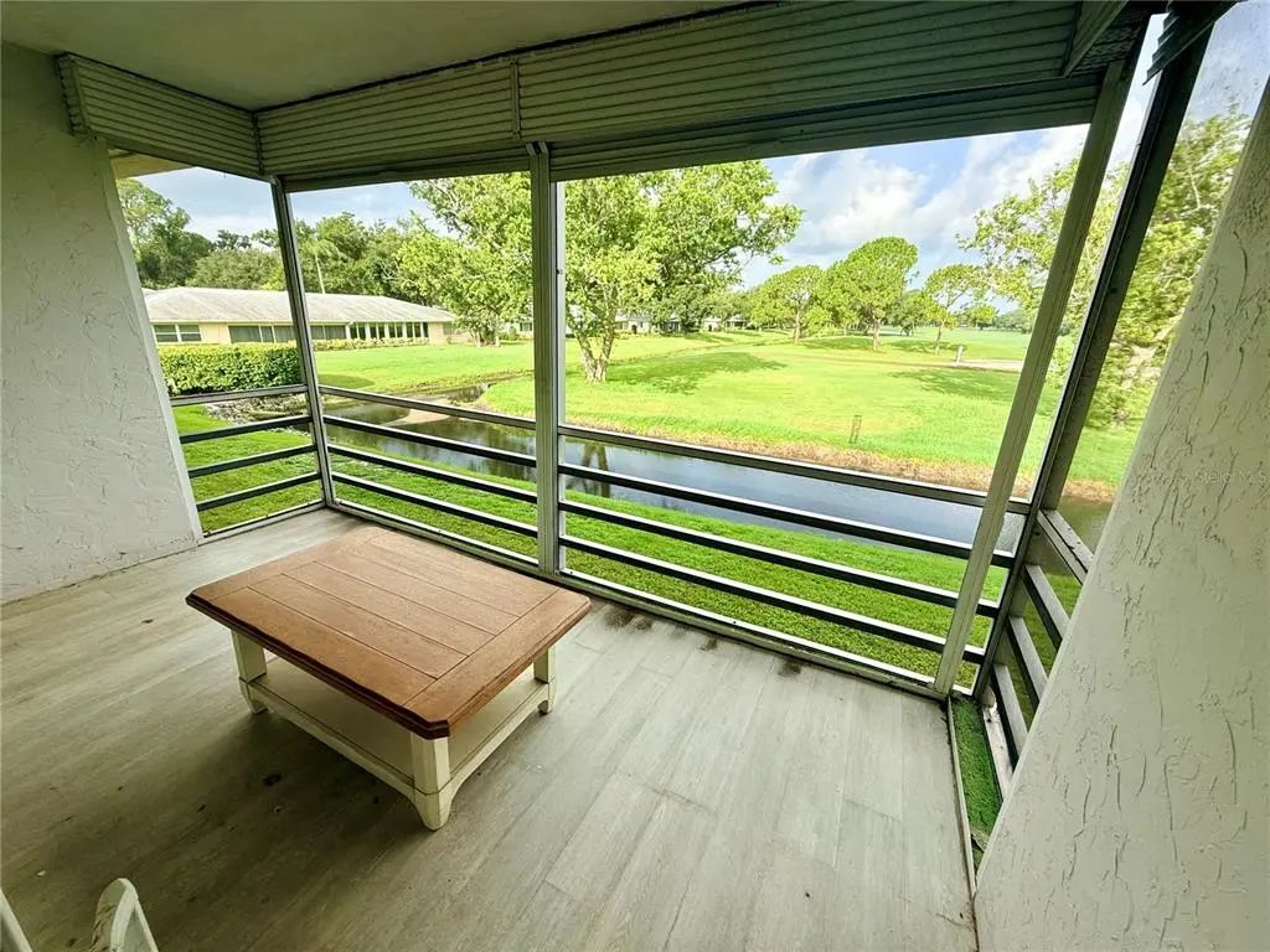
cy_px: 476
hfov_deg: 102.1
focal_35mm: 14
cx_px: 635
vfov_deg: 85.7
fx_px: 514
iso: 50
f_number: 2.2
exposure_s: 1/518
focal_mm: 2.22
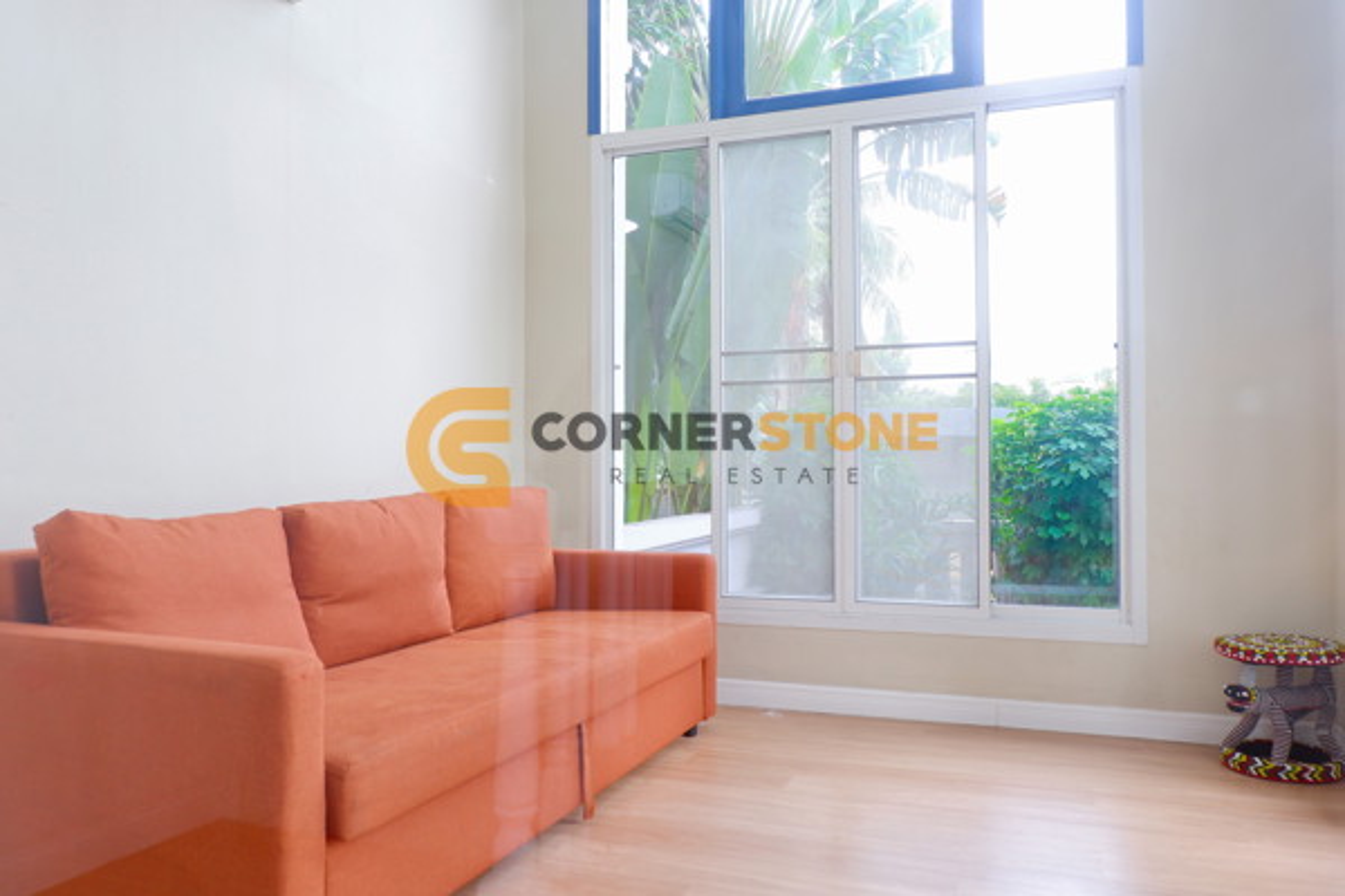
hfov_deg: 69.4
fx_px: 971
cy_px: 448
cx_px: 672
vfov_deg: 49.6
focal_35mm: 26
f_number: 3.6
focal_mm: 17.5
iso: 200
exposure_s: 1/50
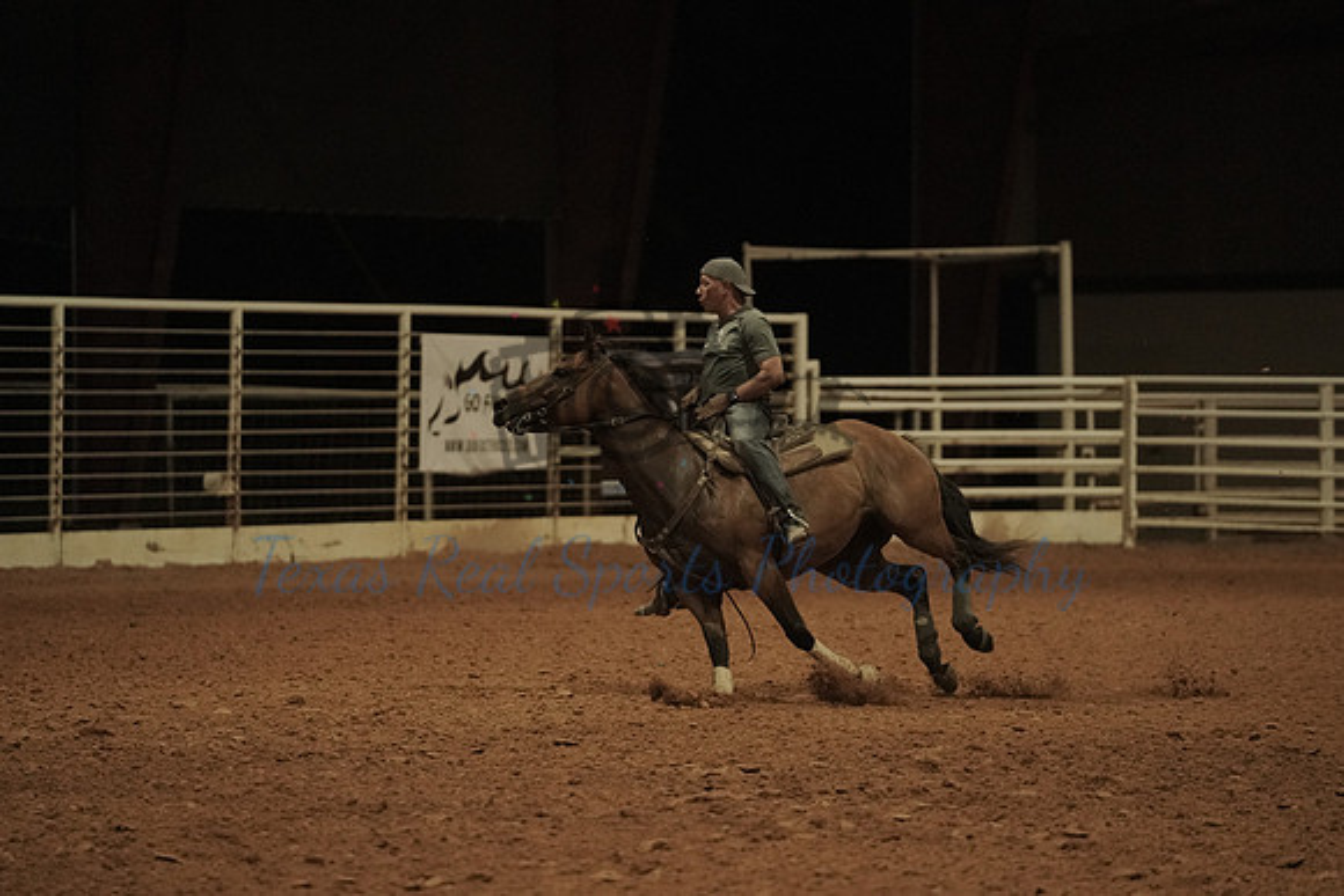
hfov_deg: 12.0
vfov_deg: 8.0
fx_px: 6385
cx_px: 672
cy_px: 448
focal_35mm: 171
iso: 10000
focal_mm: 171
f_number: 2.8
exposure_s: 1/1000
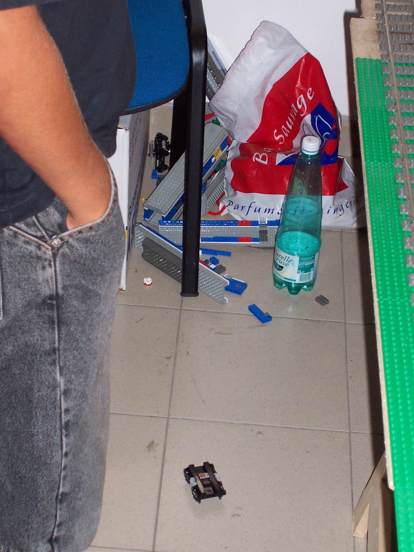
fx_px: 1419
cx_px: 207
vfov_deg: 22.0
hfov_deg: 16.6
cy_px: 276
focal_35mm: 89
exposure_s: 1/90
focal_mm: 13.5
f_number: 4.1
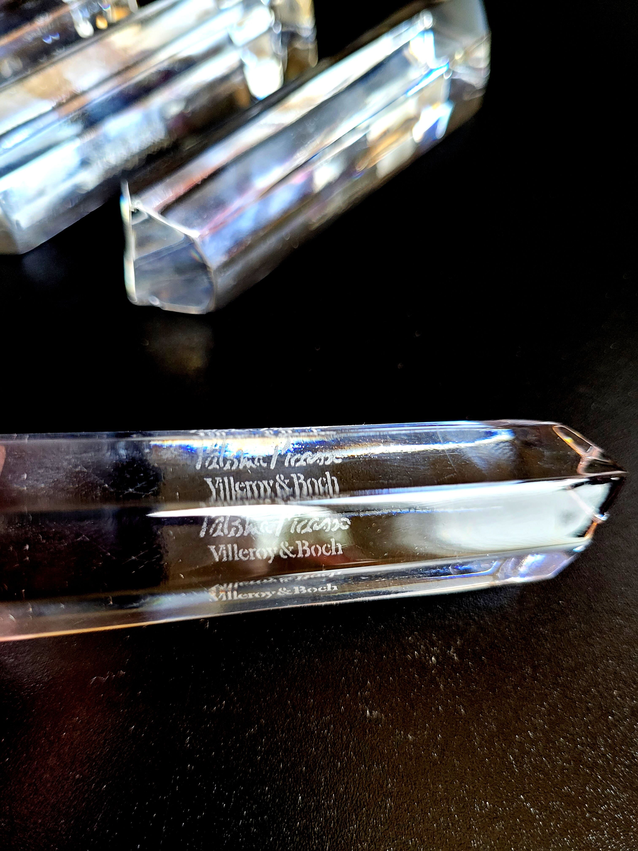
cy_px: 426
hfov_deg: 53.1
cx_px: 319
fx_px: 639
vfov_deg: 67.3
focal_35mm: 26
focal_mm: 5.4
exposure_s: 1/100
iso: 320
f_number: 1.8
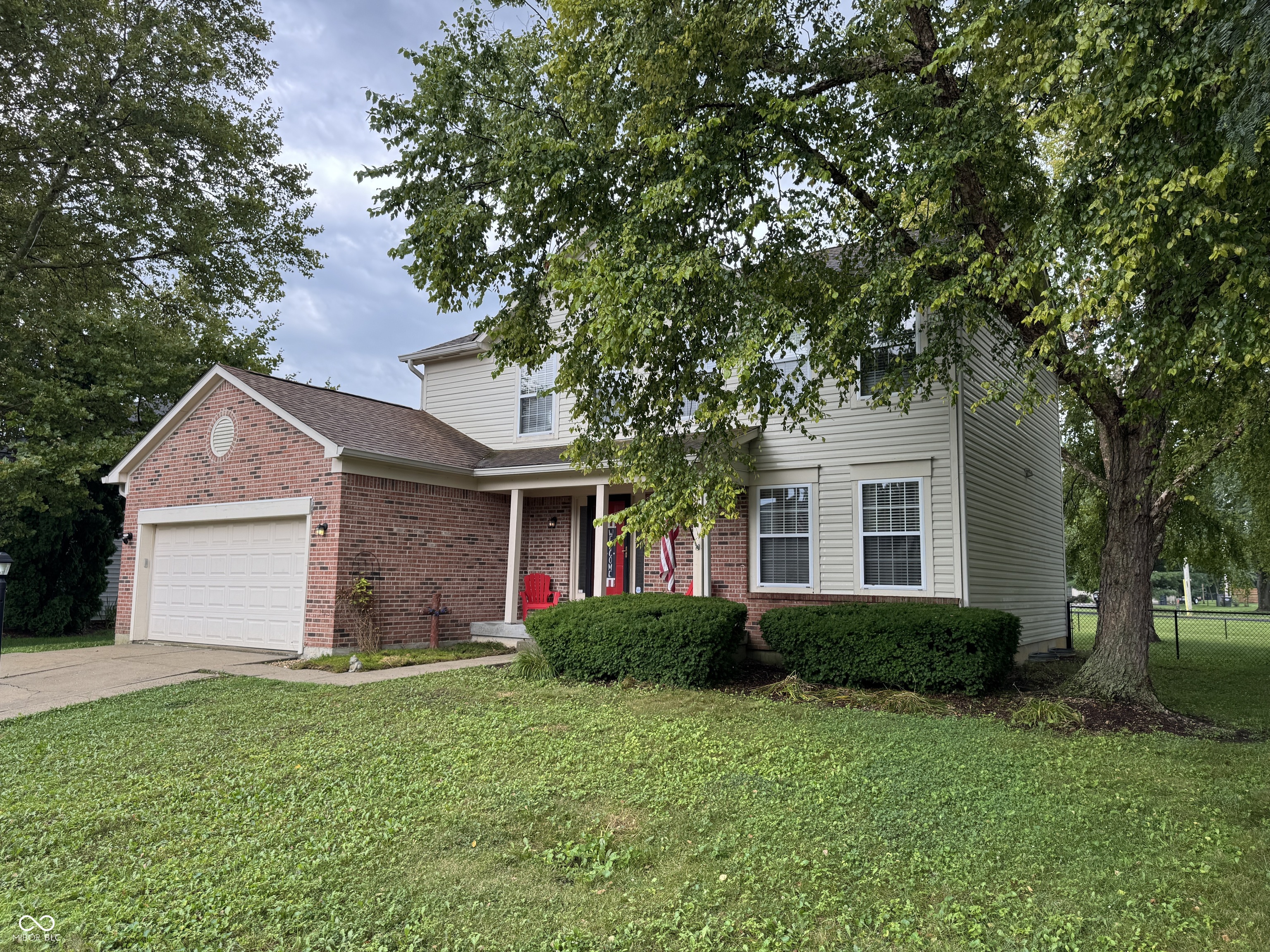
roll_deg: -0.5
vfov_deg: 56.8
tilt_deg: +6.0
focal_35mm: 24
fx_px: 881
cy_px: 476
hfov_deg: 71.6
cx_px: 635
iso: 80
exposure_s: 1/700
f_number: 1.78
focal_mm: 6.76
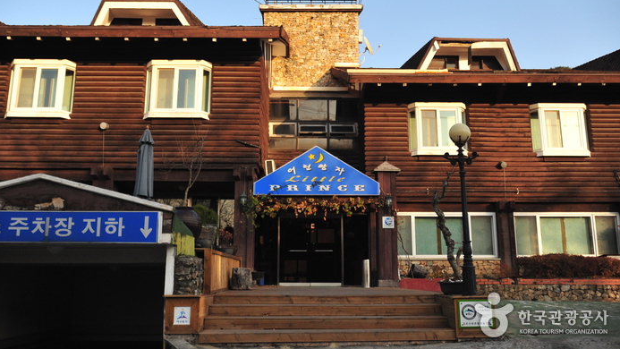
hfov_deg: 54.0
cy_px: 141
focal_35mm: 37
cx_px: 310
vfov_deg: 31.9
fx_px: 608
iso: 1600
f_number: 4
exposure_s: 1/4000
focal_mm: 35
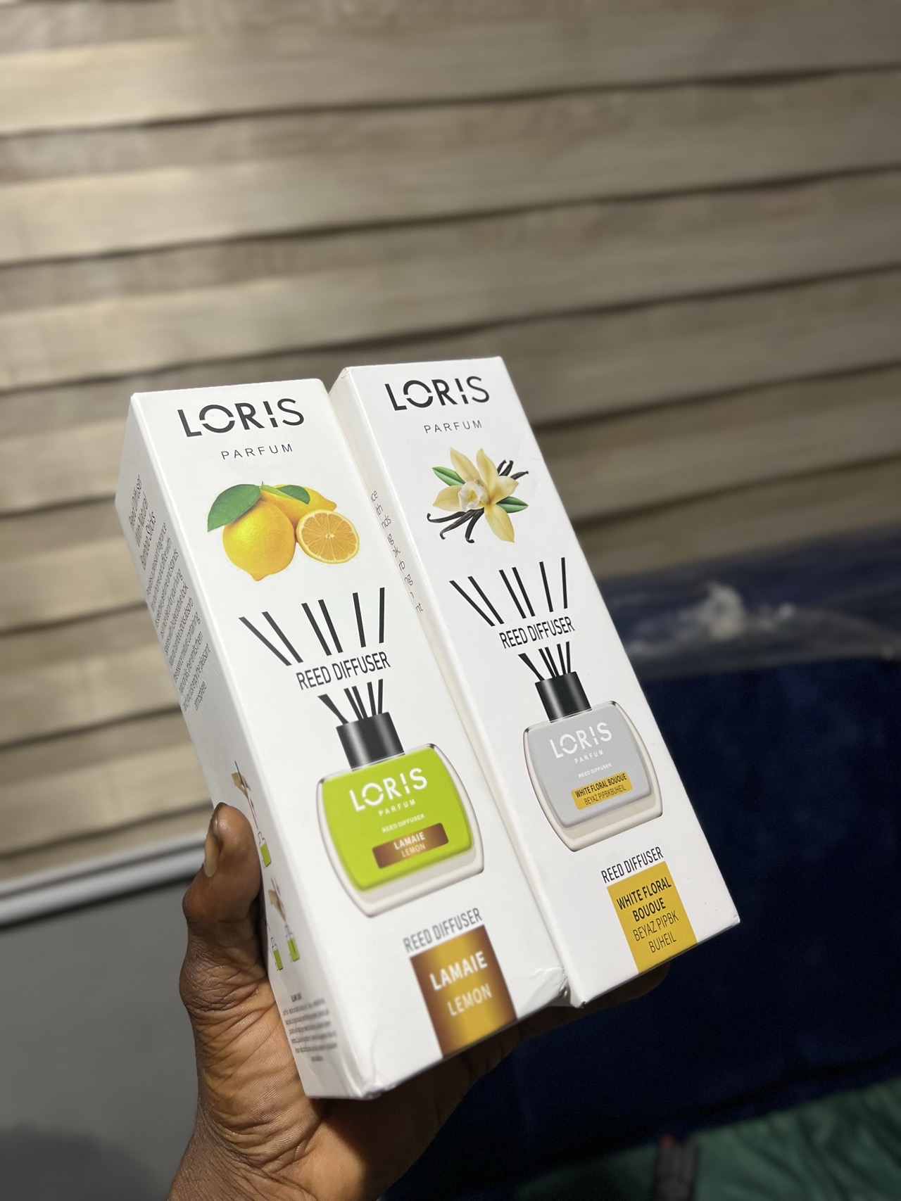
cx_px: 450
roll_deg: +9.8
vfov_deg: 67.3
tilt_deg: -10.0
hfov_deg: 53.1
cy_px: 600
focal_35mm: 26
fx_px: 902
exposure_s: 1/60
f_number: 1.5
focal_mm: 5.7
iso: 160
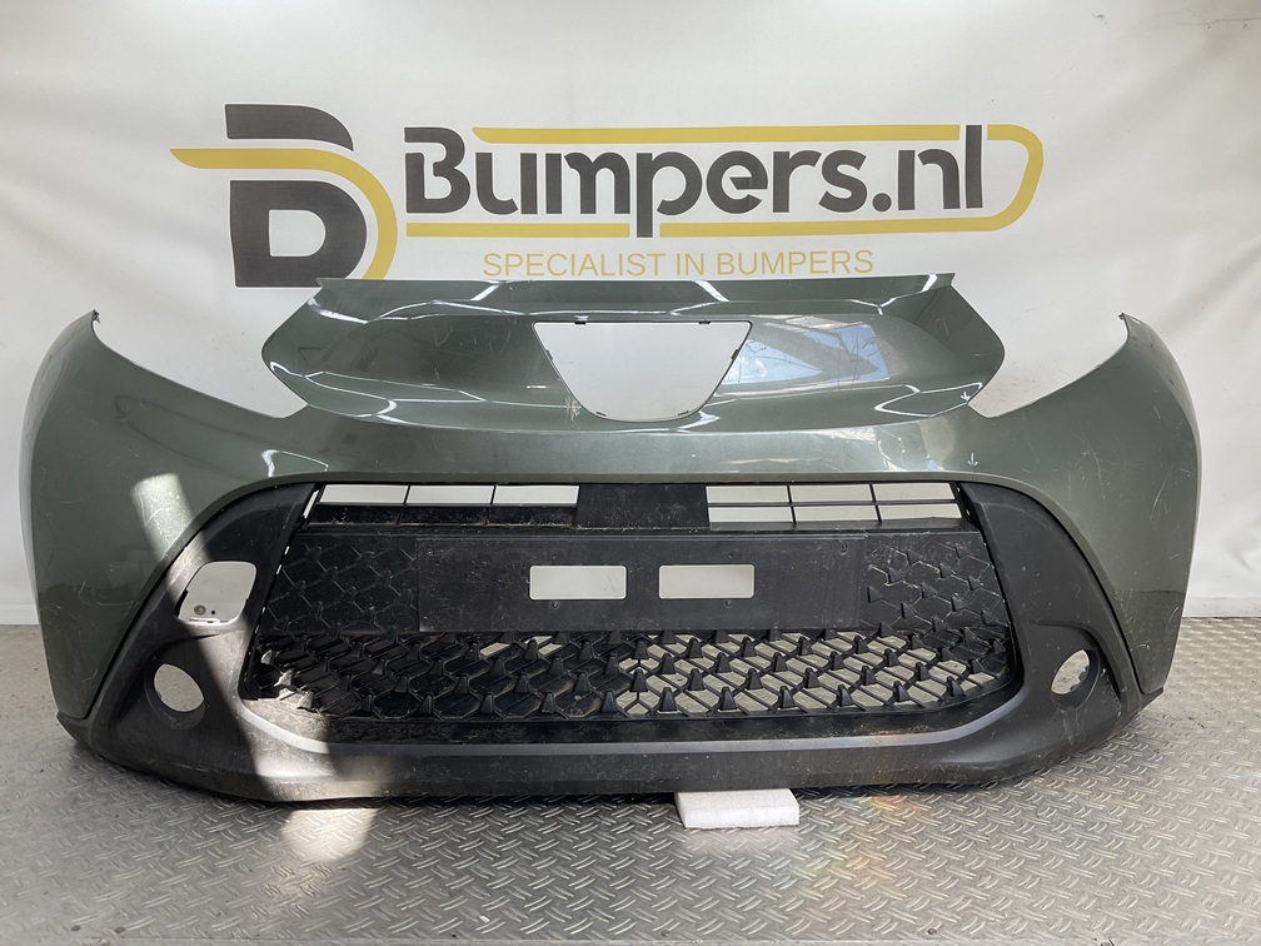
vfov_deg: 48.2
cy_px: 473
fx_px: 1056
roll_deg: -1.3
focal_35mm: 29
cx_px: 630
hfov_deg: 61.7
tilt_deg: -8.0
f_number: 1.8
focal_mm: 3
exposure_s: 1/127
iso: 16
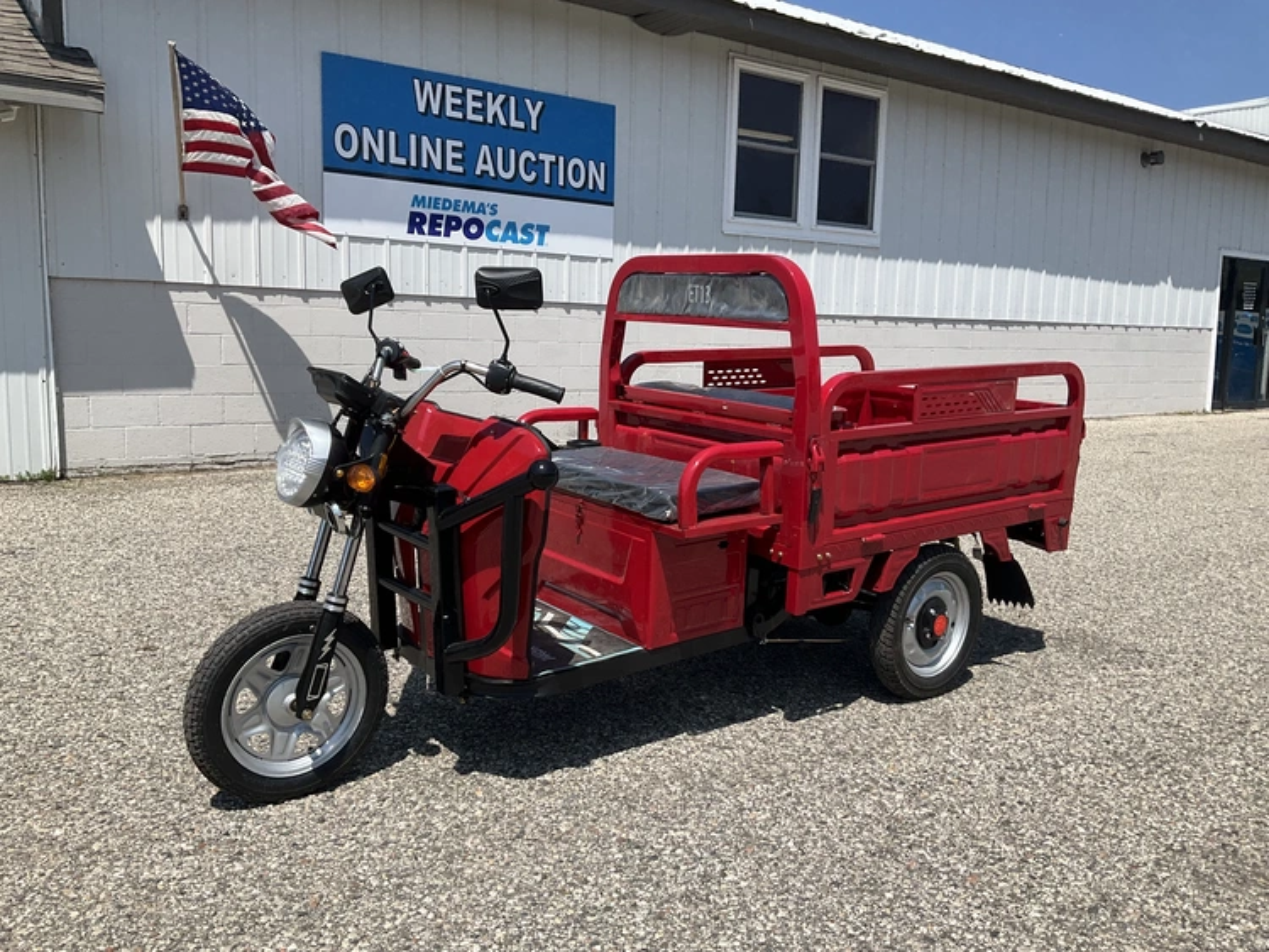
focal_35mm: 29
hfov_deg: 61.6
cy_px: 476
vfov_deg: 48.3
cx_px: 634
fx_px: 1063
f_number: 1.8
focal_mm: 3
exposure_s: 1/2320
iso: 25
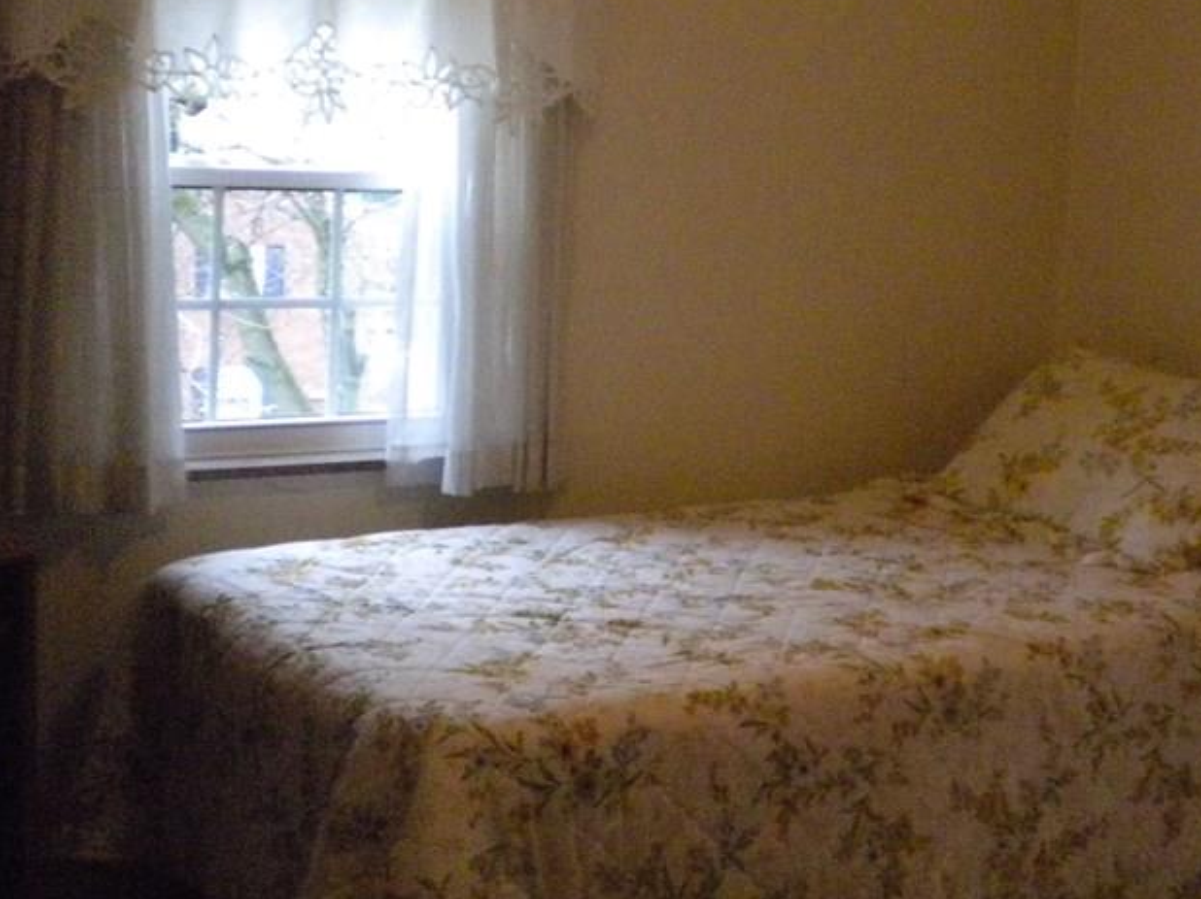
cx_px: 915
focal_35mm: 58
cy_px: 373
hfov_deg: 32.6
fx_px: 2012
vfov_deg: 25.2
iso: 1024
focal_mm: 6.3
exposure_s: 1/119
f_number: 3.1
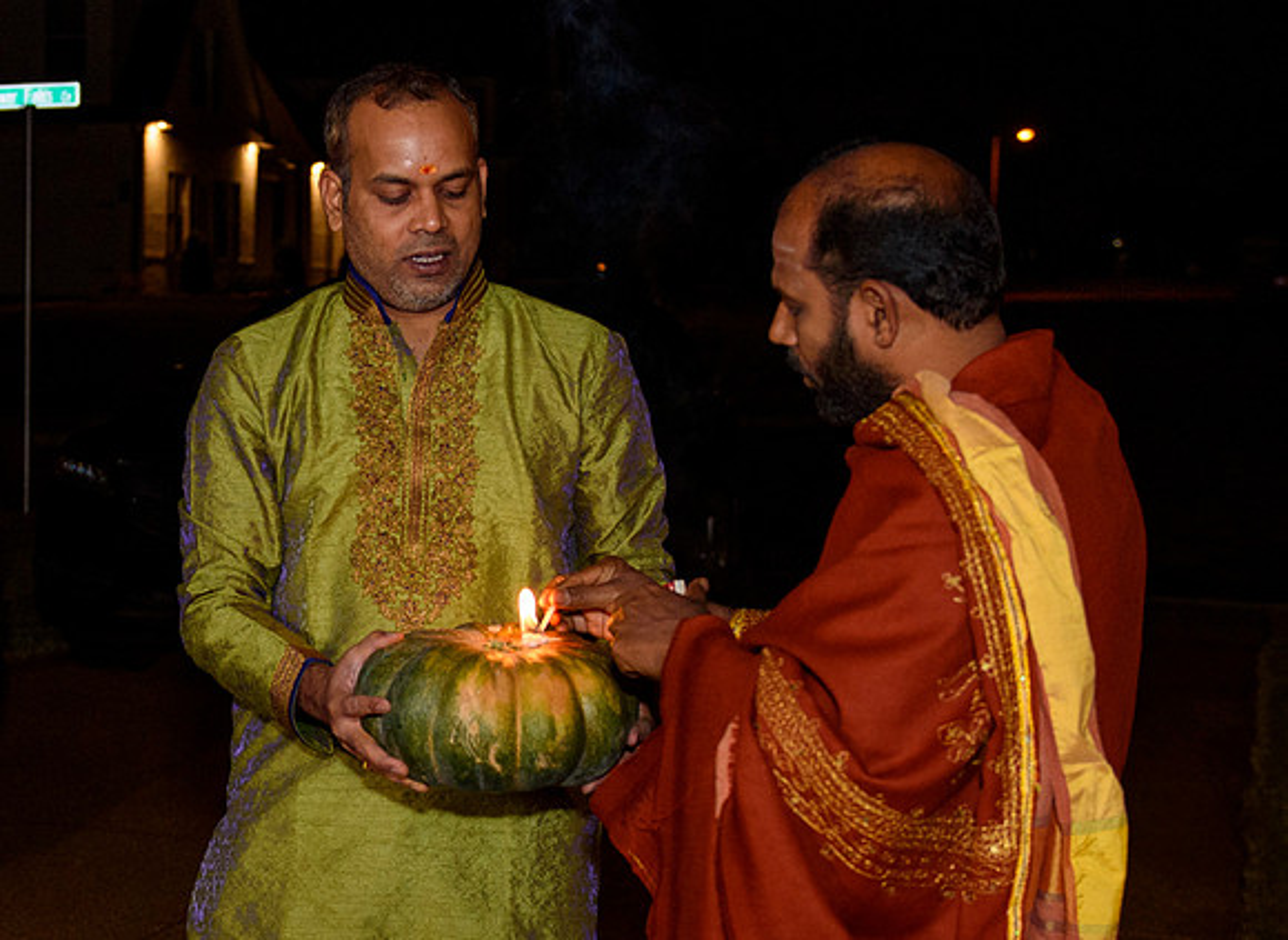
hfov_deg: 28.3
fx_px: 2503
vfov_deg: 21.2
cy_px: 529
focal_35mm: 68
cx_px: 282
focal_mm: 32
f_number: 3.2
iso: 1000
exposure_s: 1/160
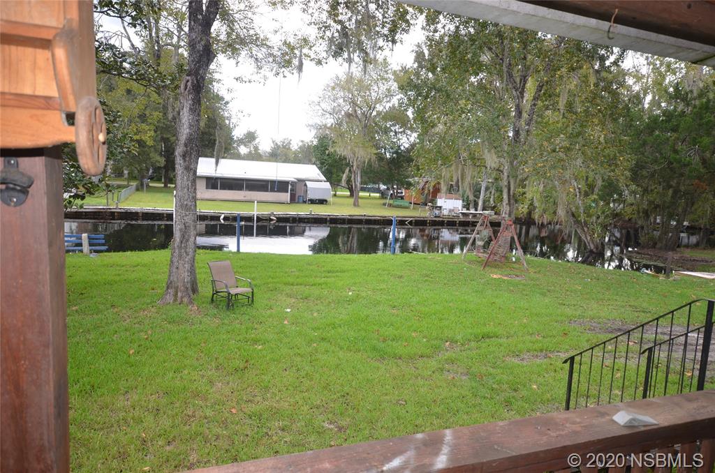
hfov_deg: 73.9
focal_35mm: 24
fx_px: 476
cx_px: 358
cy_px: 236
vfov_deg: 52.9
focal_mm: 16
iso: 250
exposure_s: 1/125
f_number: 5
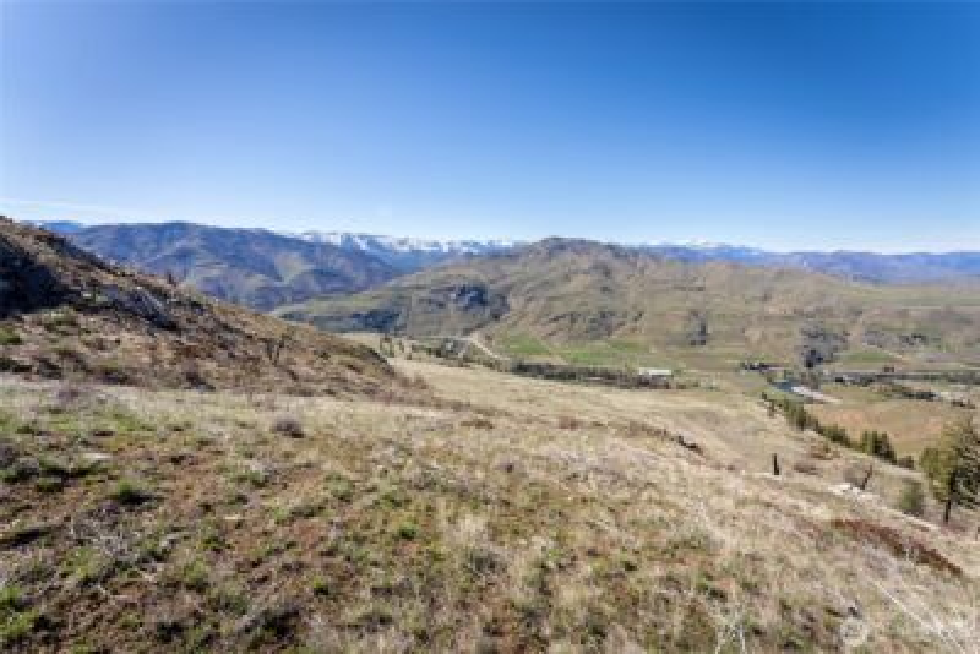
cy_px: 327
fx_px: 381
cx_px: 490
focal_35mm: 14
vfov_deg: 81.3
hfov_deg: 104.2
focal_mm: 14
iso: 100
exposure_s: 1/1250
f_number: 8
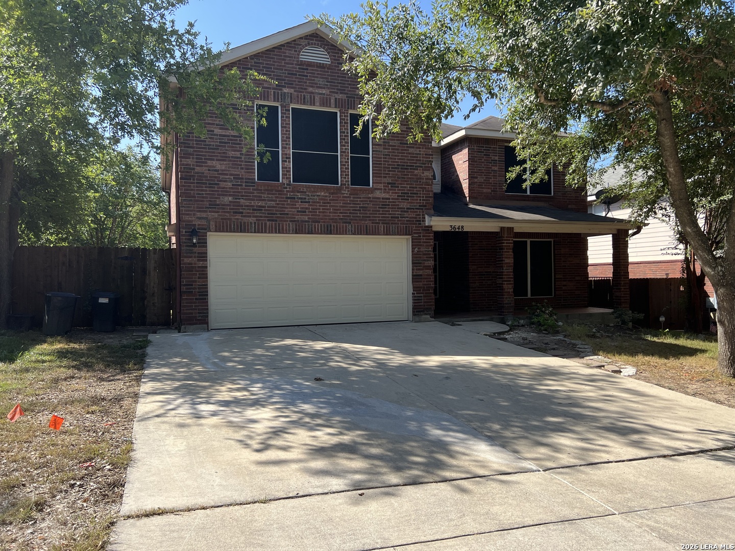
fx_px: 552
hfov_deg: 67.3
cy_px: 276
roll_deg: +0.7
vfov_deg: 53.1
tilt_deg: +0.7
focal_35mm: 26
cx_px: 368
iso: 50
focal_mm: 5.7
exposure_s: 1/1575
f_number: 1.5
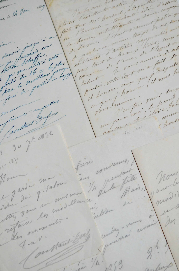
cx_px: 90
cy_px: 136
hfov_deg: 15.1
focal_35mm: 90
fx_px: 674
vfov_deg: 22.7
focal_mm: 60
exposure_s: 1/200
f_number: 3.5
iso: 800
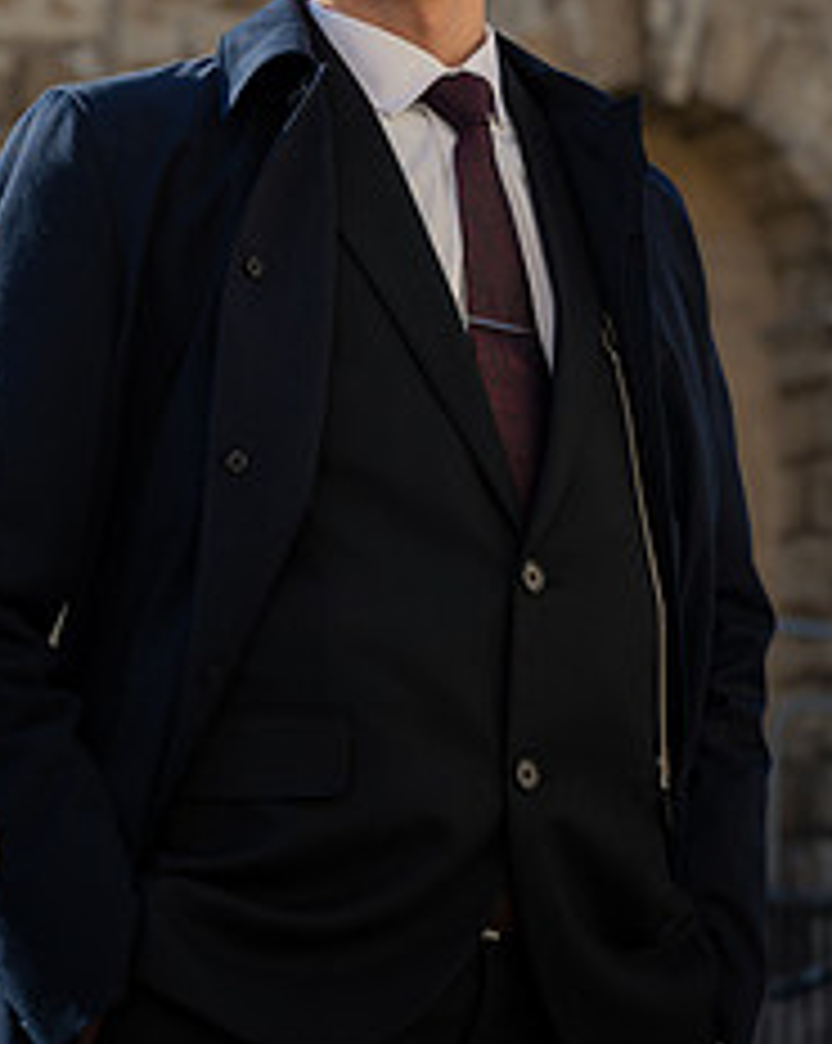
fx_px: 3824
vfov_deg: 15.4
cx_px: 396
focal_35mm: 124
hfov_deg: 12.4
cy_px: 130
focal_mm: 68
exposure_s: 1/640
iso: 100
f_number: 4
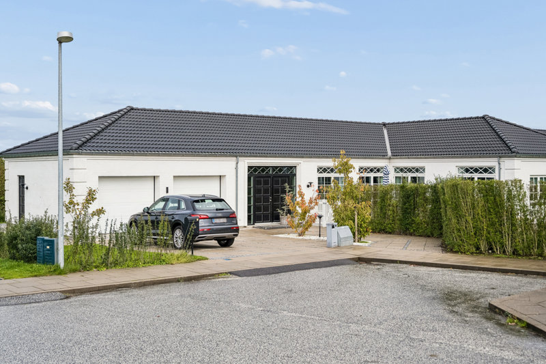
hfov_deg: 48.5
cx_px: 273
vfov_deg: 33.4
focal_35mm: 40
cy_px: 182
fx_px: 607
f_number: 4.5
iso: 800
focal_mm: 40
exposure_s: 1/3200
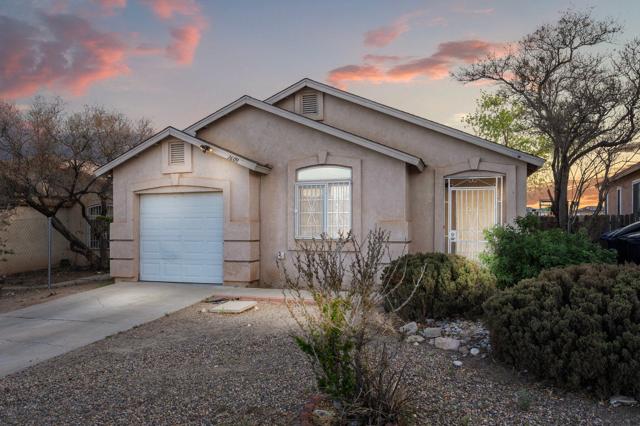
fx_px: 435
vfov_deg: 52.2
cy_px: 213
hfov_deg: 72.6
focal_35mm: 24
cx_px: 320
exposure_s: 1/160
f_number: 9
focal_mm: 24.5
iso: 320
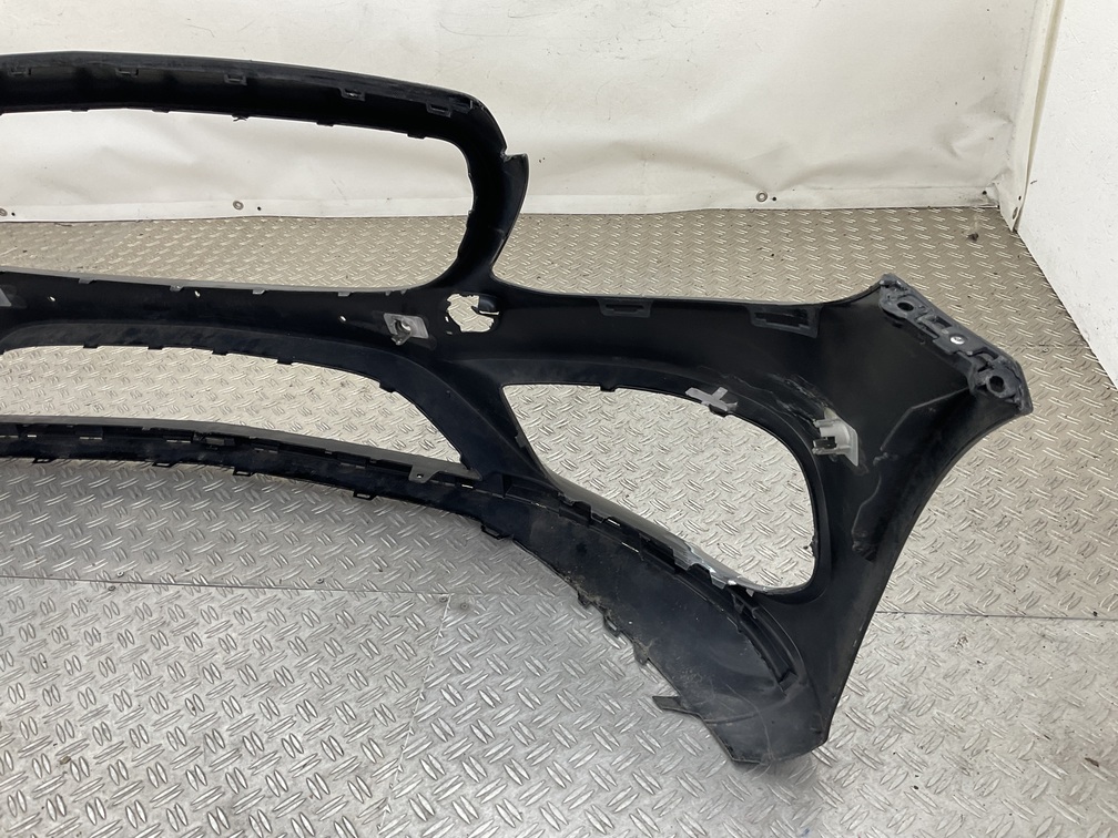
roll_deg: +5.4
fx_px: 937
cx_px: 559
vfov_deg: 48.2
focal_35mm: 29
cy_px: 419
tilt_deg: -34.3
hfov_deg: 61.7
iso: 40
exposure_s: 1/120
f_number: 1.8
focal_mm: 3
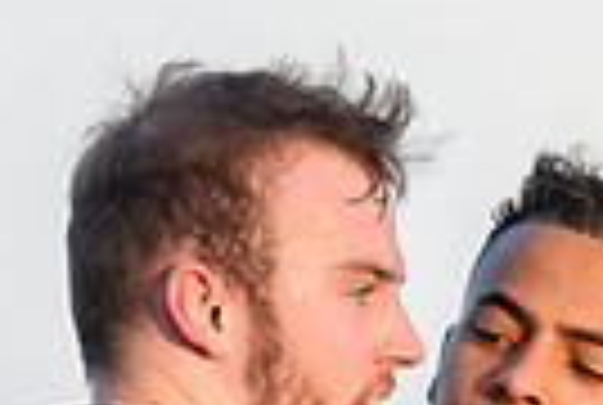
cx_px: 923
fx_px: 20749
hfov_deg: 1.7
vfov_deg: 1.1
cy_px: 867
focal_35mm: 1236
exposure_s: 1/2000
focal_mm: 145
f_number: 4
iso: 1250
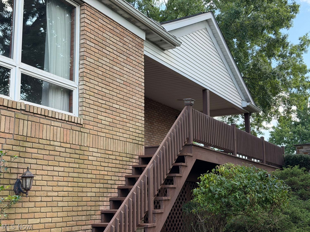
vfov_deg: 30.3
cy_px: 116
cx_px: 155
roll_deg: +0.2
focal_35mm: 48
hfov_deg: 39.7
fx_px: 430
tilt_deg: +12.9
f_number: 1.78
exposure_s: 1/342
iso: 64
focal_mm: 6.76
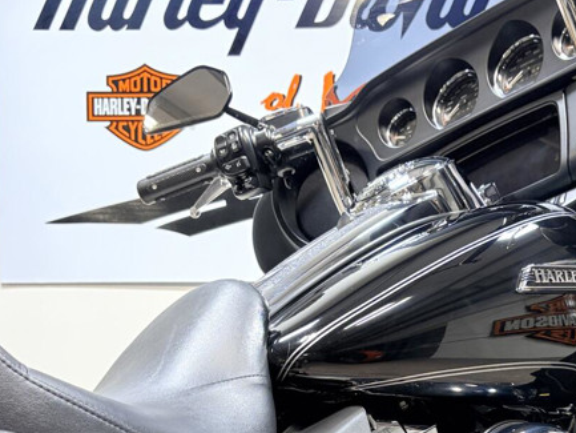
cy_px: 468
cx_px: 409
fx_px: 1065
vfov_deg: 21.8
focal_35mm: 64
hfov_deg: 29.9
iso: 64
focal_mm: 5.96
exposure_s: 1/120
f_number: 1.6
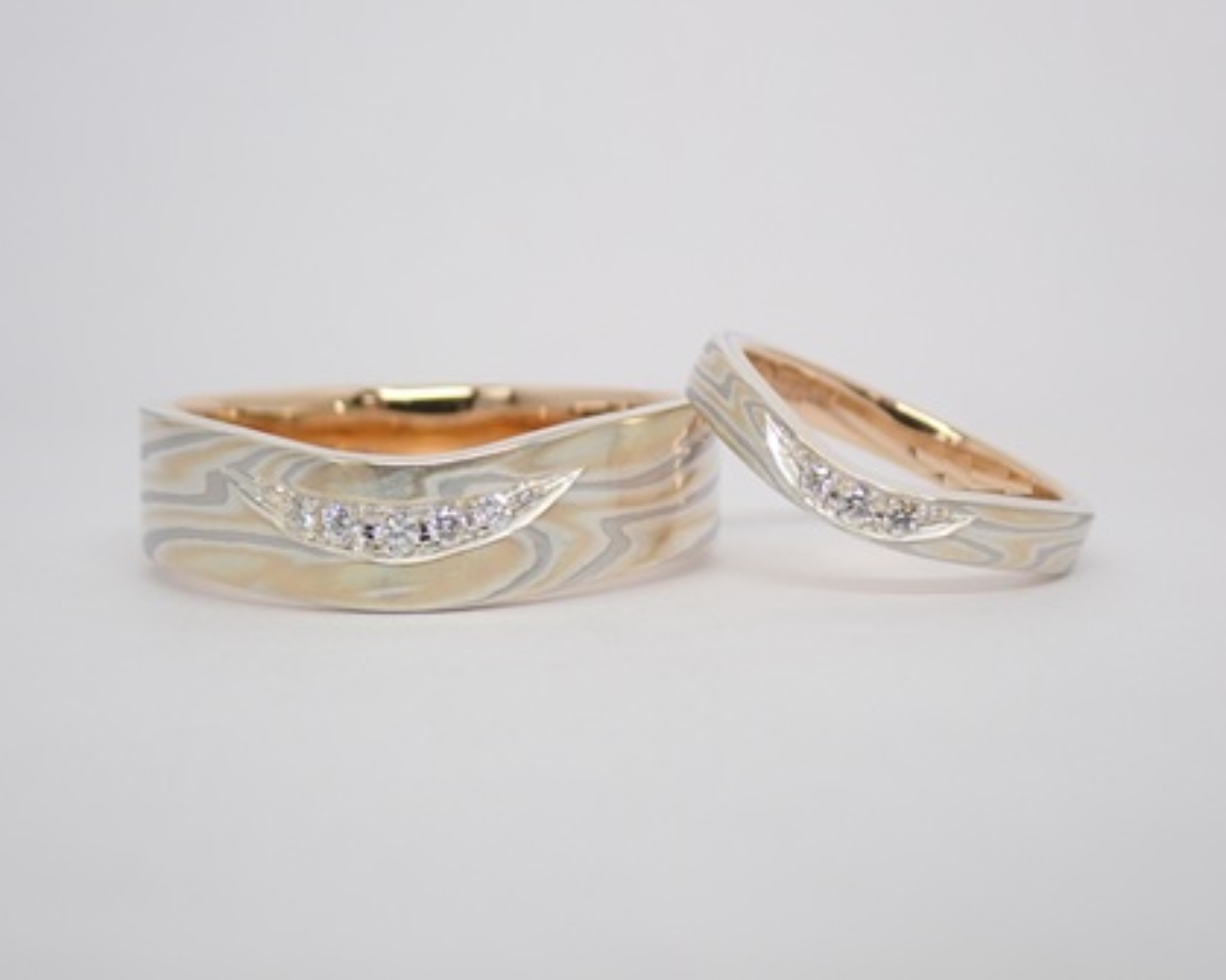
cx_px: 626
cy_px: 490
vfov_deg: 17.9
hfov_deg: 22.2
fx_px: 3120
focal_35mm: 86
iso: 200
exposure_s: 1/125
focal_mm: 14.62
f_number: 4.3
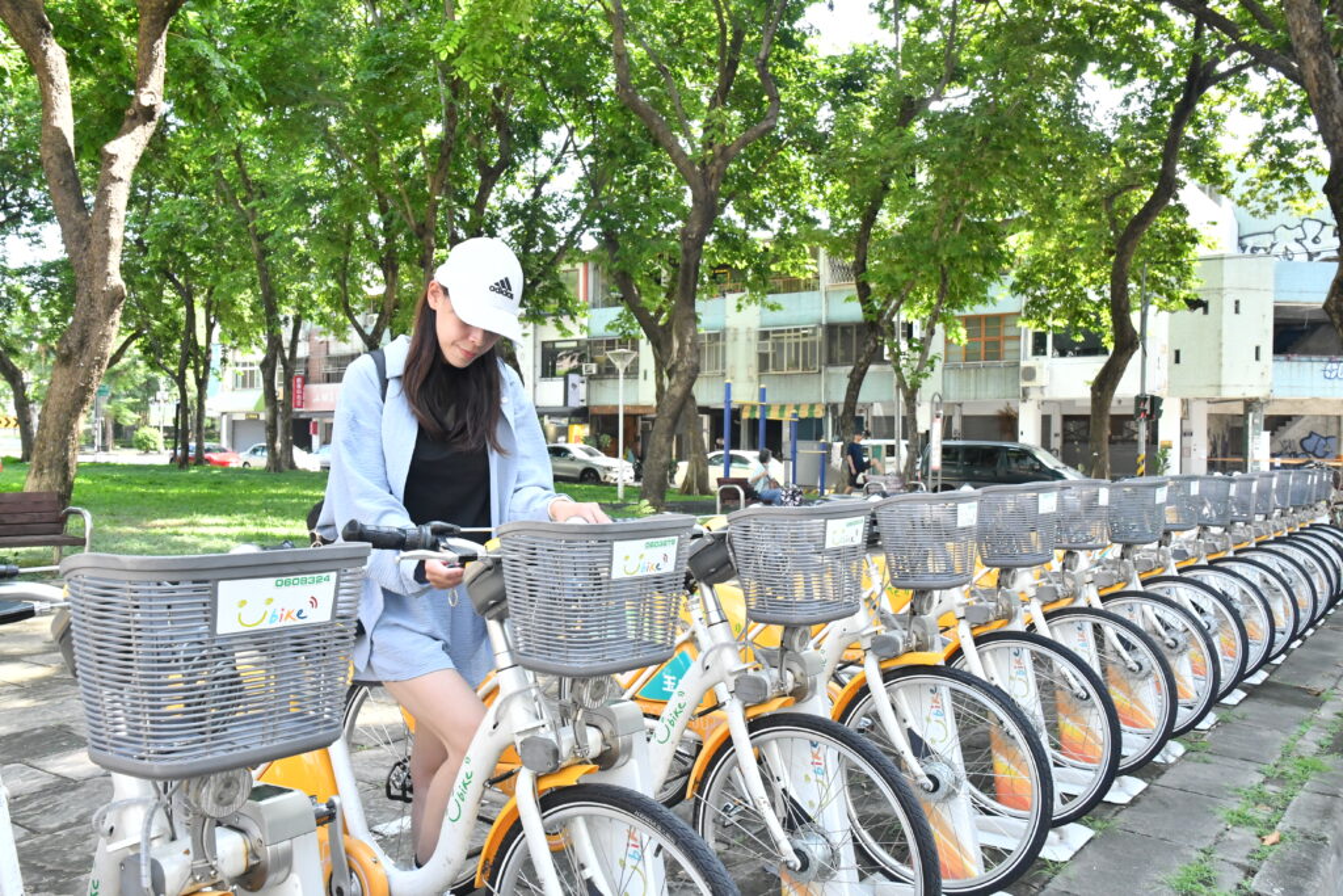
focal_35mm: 30
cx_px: 672
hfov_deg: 61.9
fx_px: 1119
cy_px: 448
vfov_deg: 43.6
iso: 2000
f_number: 9
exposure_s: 1/320
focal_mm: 20
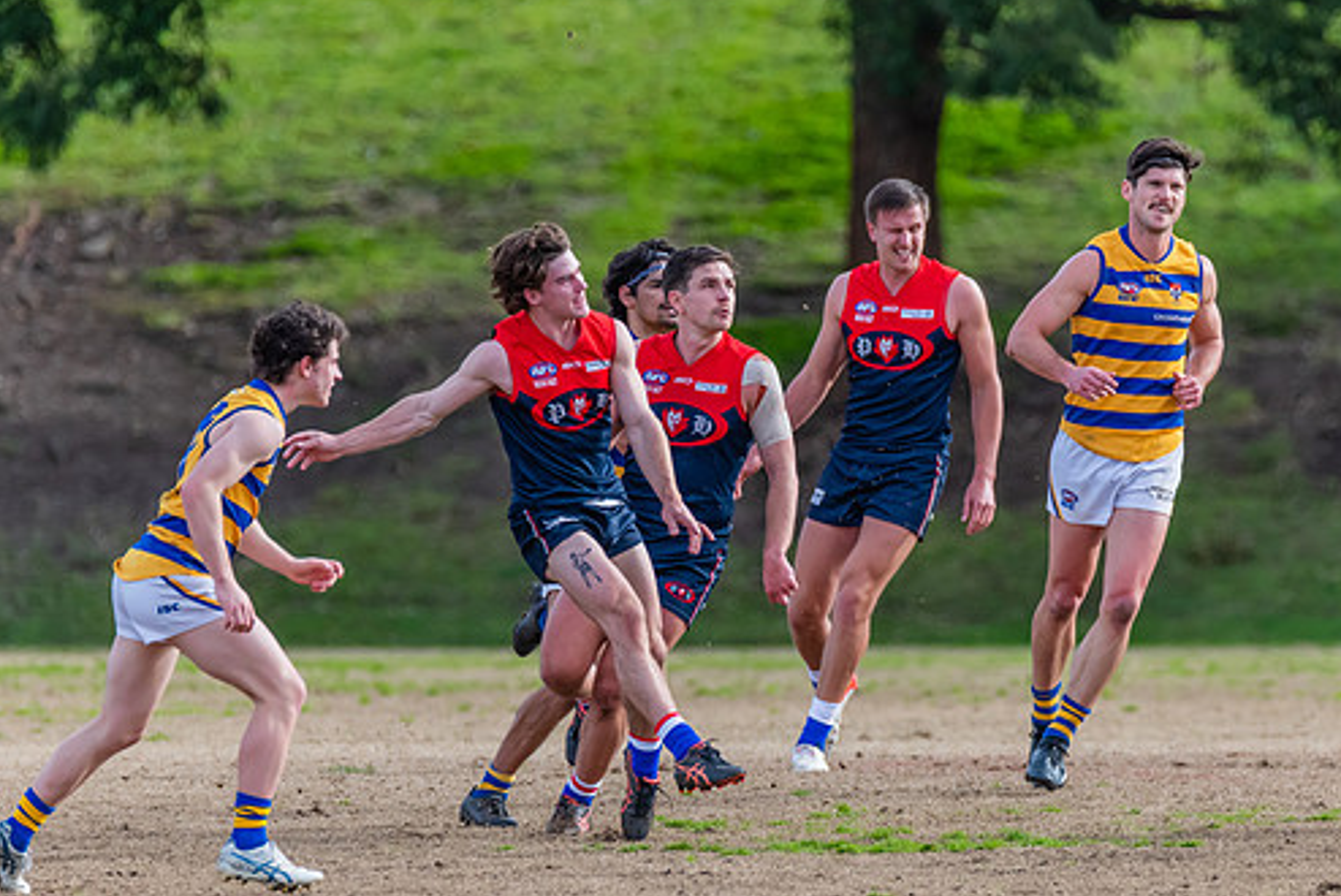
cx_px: 766
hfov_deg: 2.7
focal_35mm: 763
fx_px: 28437
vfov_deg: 1.8
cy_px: 525
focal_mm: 500
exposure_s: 1/1600
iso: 1000
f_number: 6.3
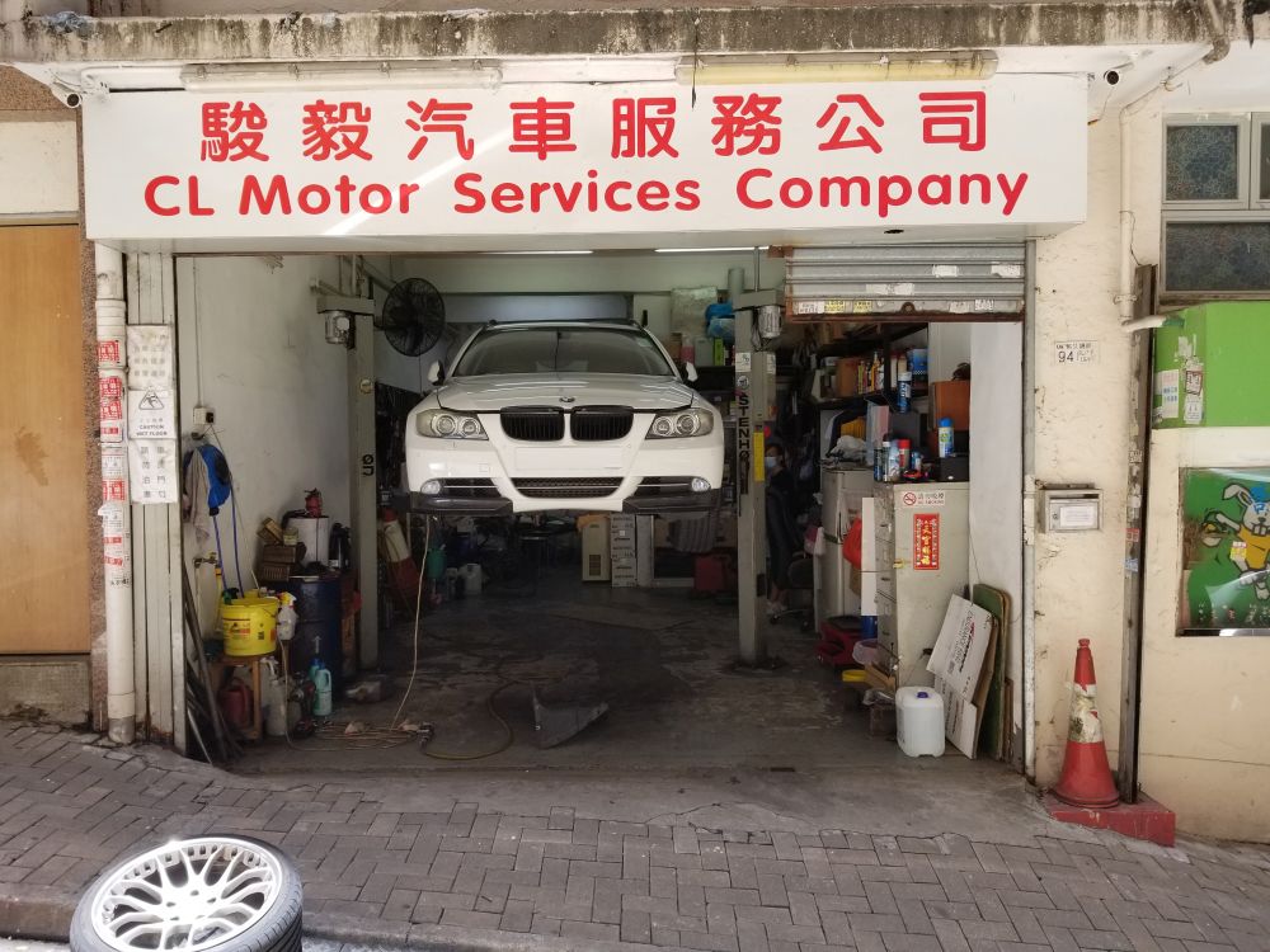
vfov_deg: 53.1
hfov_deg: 67.3
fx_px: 954
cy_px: 476
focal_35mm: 26
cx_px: 635
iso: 50
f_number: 1.7
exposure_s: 1/388
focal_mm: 4.25
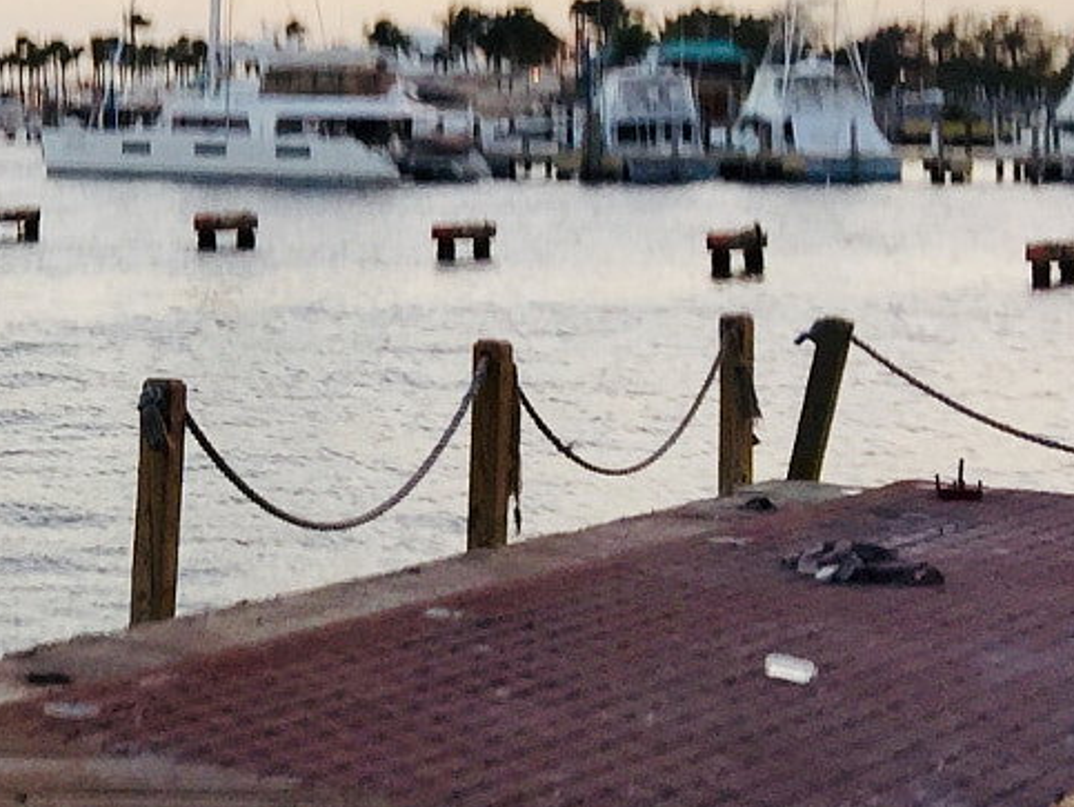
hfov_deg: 18.3
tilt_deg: +0.9
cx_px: -509
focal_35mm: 96
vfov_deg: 15.3
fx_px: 2981
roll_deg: +0.3
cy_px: 165
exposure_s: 1/258
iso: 32
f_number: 2.2
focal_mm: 4.15
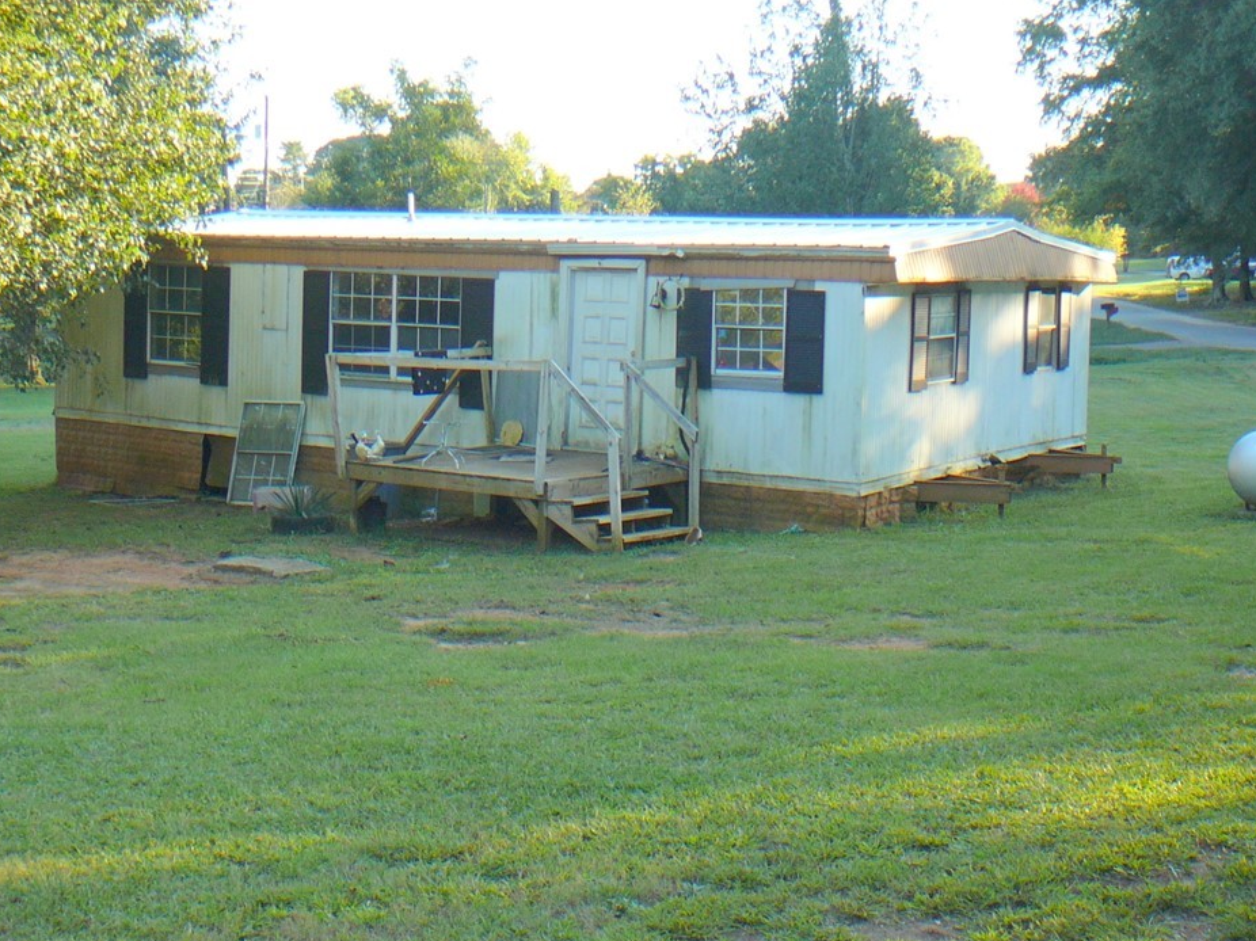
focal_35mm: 52
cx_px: 579
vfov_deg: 28.0
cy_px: 450
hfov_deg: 36.8
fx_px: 1886
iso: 80
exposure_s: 1/100
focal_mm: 7
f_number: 3.3
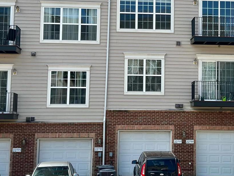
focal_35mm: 85
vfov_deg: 17.3
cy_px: 47
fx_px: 575
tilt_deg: +6.5
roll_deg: -1.0
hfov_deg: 22.8
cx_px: 178
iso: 100
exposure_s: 1/2667
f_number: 1.78
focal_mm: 6.86
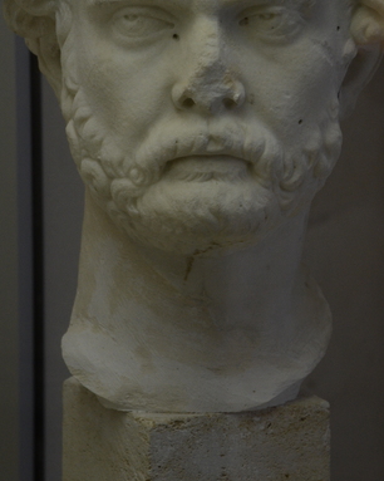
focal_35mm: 190
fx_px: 2701
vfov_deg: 10.2
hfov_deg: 8.1
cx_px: 211
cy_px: 152
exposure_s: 1/320
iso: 1000
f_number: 5.3
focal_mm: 78
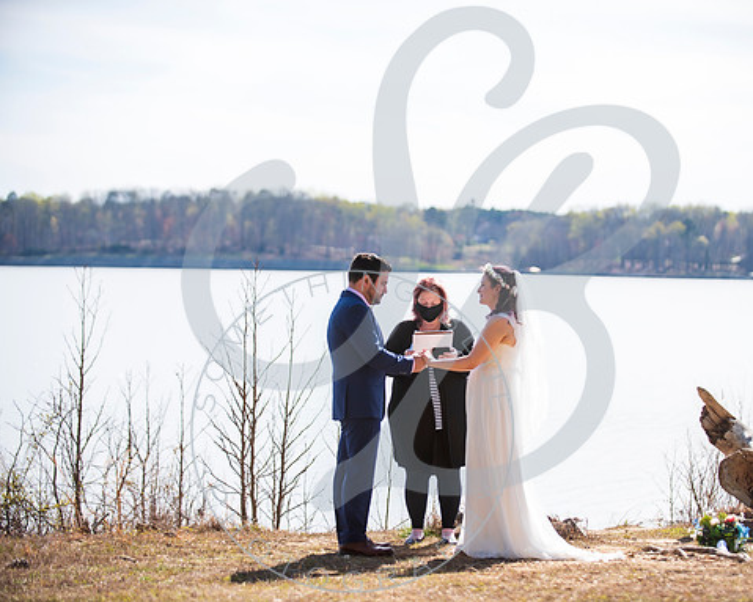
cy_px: 299
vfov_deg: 14.3
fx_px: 2406
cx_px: 431
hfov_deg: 17.8
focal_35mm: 108
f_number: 2.8
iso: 100
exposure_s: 1/1000
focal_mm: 95
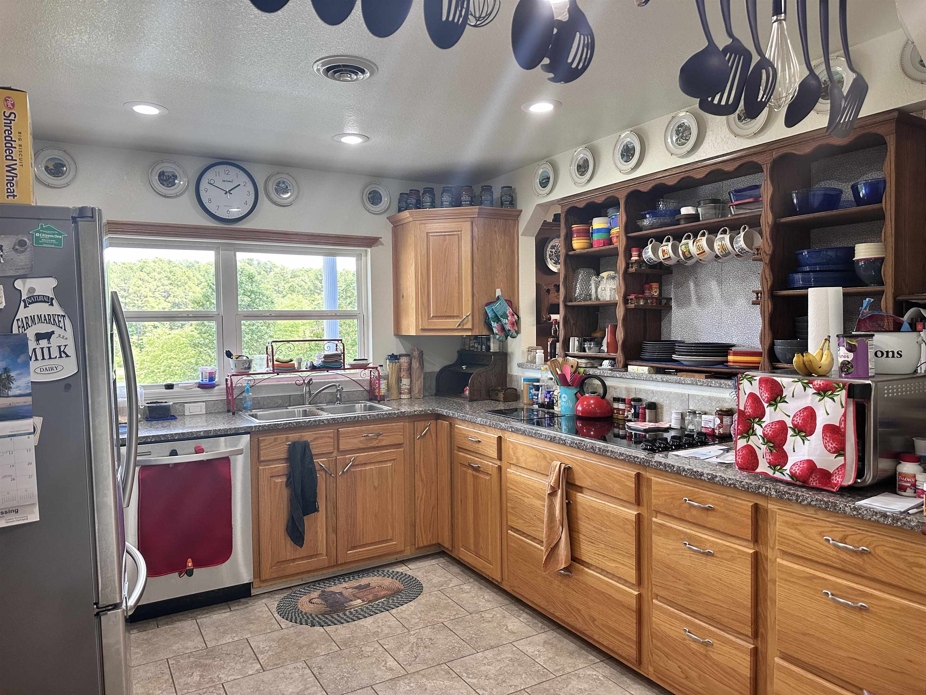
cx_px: 463
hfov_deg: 71.6
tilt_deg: -1.7
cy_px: 348
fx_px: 642
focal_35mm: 24
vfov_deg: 56.8
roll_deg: +0.8
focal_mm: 6.86
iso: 200
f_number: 1.78
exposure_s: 1/120
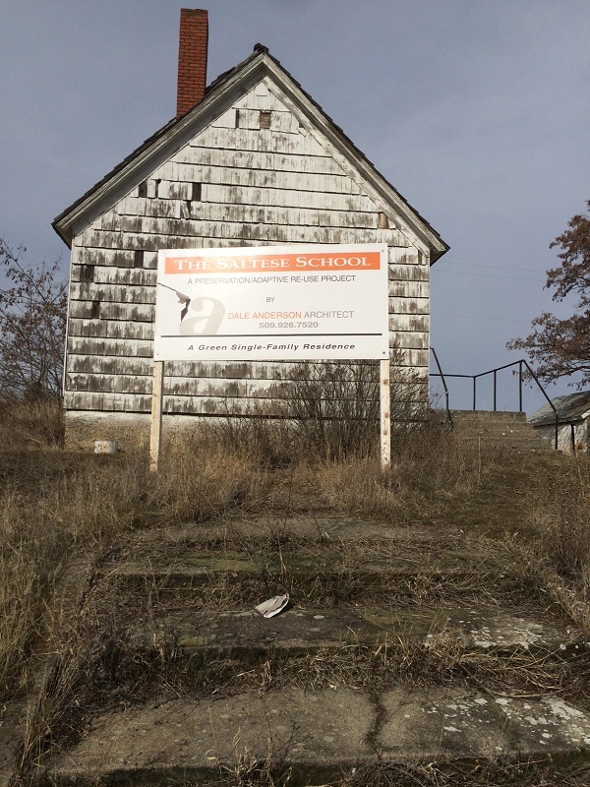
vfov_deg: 61.7
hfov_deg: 48.2
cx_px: 295
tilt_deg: +4.4
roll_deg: -0.1
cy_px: 394
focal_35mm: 29
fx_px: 659
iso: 32
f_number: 2.2
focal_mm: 4.15
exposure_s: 1/5128
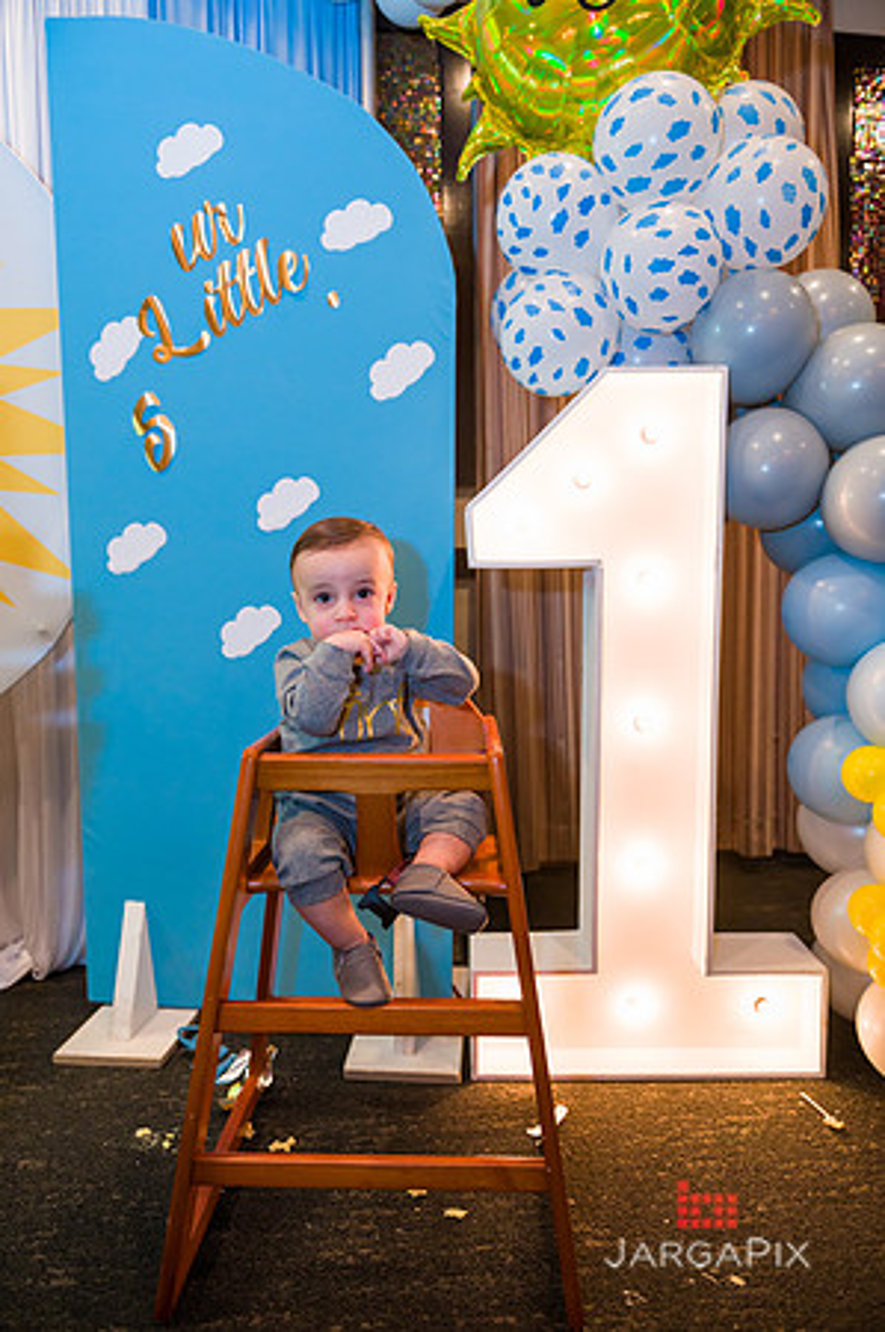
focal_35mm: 24
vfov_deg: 73.8
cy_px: 666
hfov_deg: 53.0
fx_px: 887
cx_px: 442
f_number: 4
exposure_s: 1/200
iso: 1600
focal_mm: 24
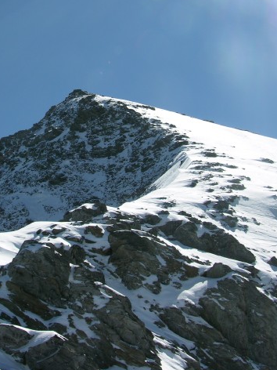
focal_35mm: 57
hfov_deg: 25.3
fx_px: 608
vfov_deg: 33.4
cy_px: 111
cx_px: 68
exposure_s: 1/303
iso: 50
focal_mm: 8.9
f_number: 7.1
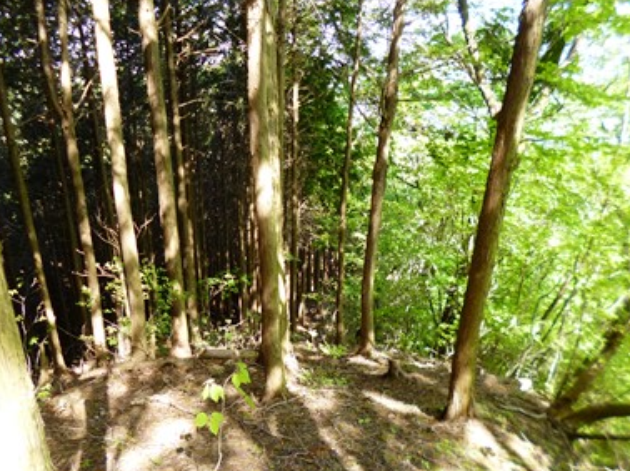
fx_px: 473
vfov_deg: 53.0
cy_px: 242
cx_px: 307
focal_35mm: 26
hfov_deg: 67.3
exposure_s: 1/60
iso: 125
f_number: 2.5
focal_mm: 4.3
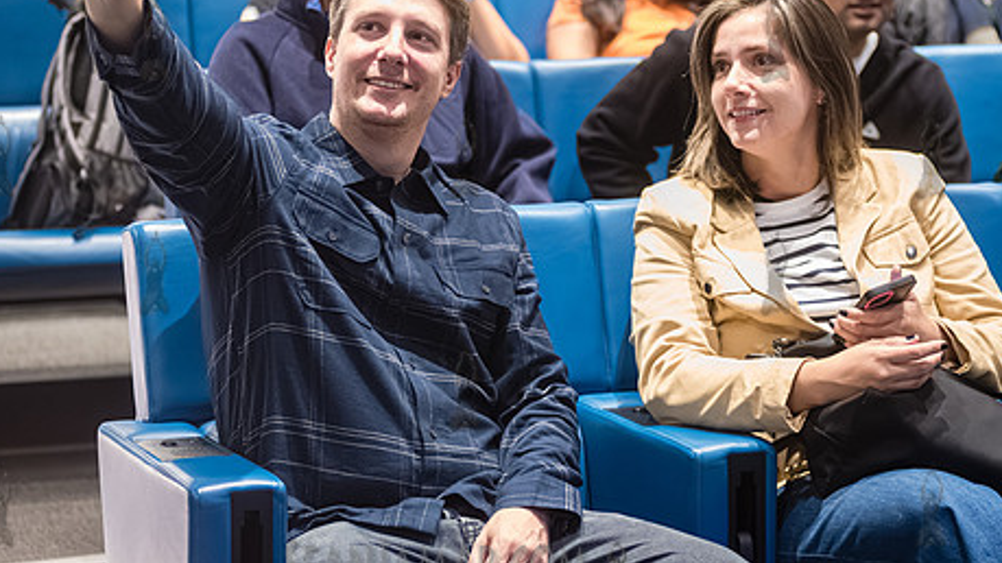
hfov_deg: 18.0
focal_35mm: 119
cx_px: 500
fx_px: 3161
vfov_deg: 10.2
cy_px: 154
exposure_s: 1/200
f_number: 2.8
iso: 6400
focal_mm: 80
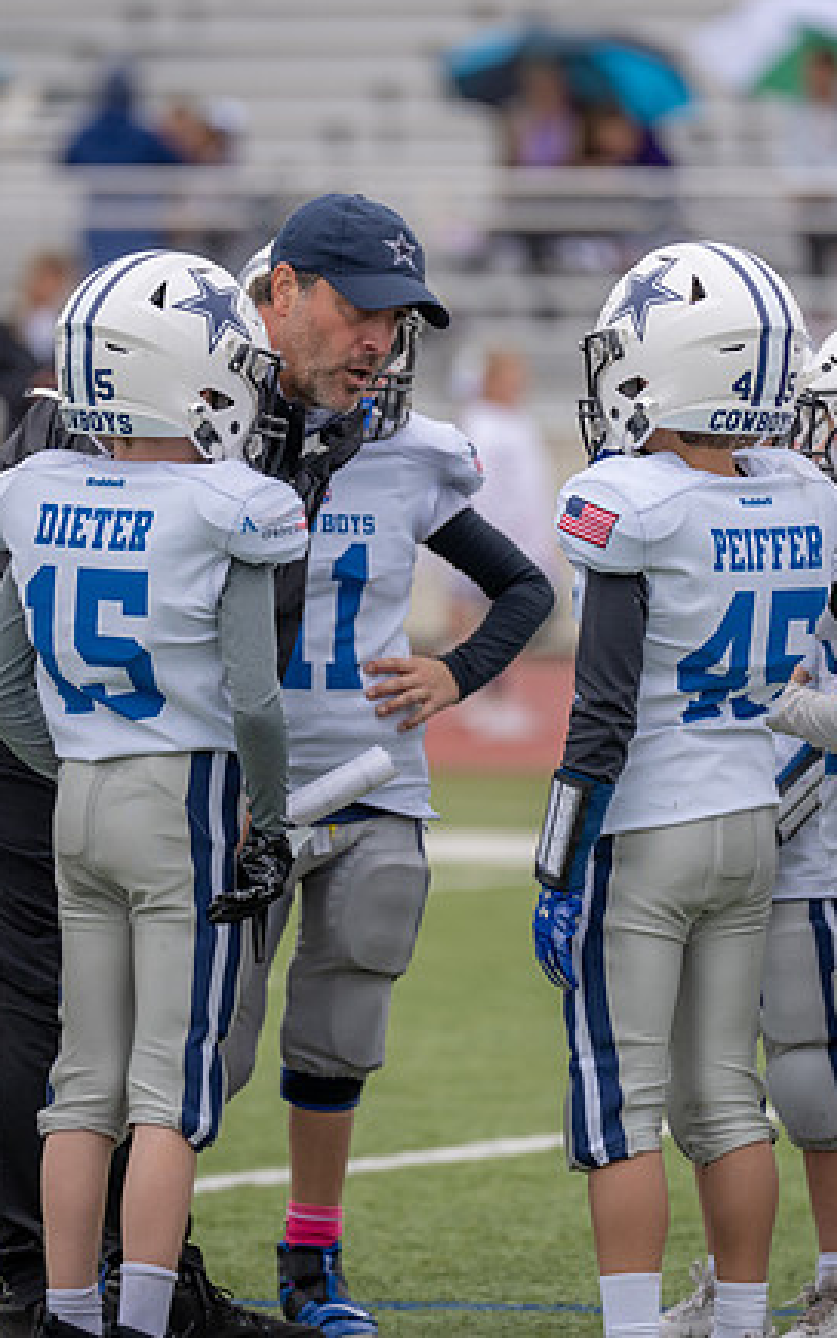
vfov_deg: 5.9
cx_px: 297
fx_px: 12916
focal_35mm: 354
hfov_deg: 3.7
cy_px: 621
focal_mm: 200
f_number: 2.8
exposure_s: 1/1250
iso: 200
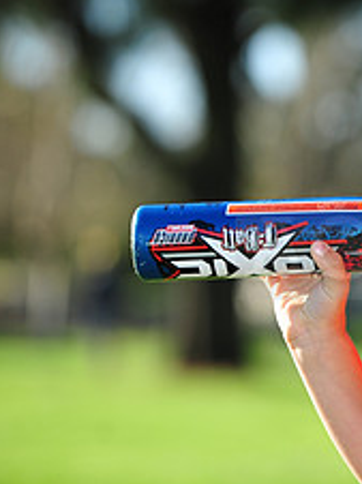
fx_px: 4484
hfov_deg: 4.6
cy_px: 236
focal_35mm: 321
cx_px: 595
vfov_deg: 6.2
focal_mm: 130
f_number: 4.5
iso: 200
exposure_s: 1/640
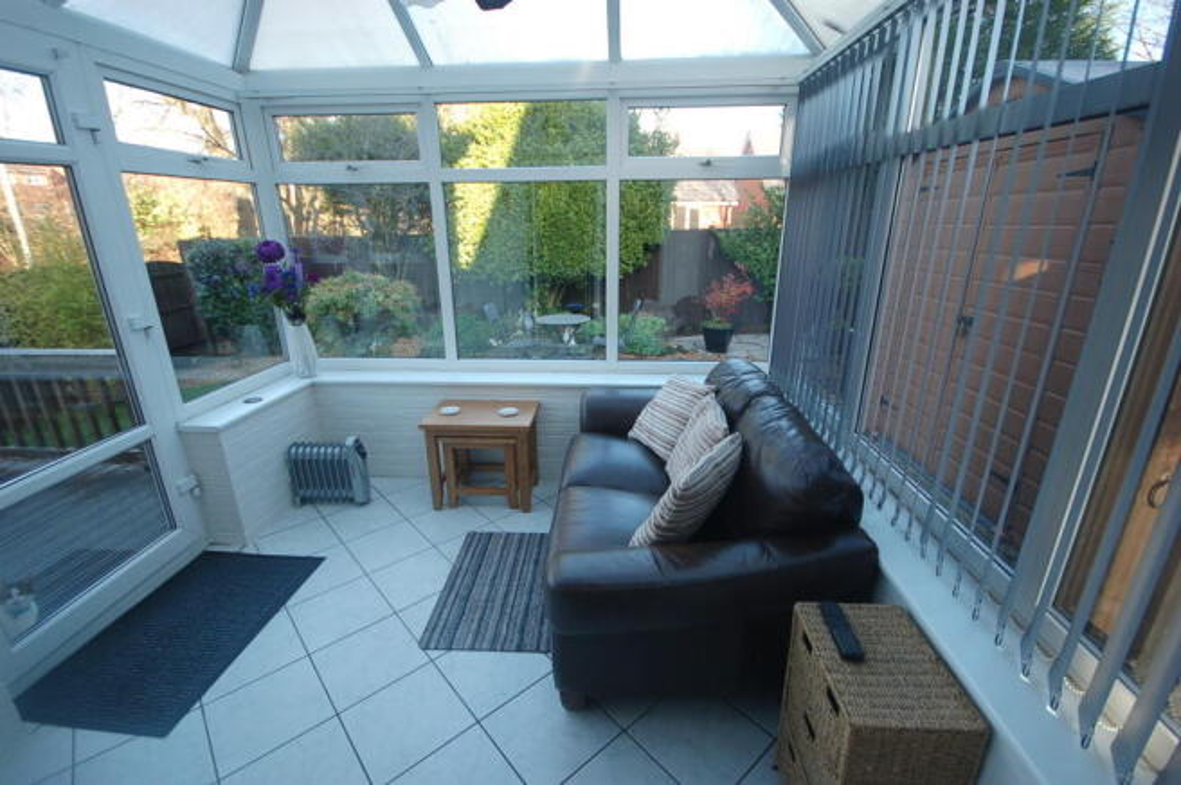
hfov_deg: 95.0
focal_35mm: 16
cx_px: 590
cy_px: 392
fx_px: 541
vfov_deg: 71.9
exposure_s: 1/160
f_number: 4.2
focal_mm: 11
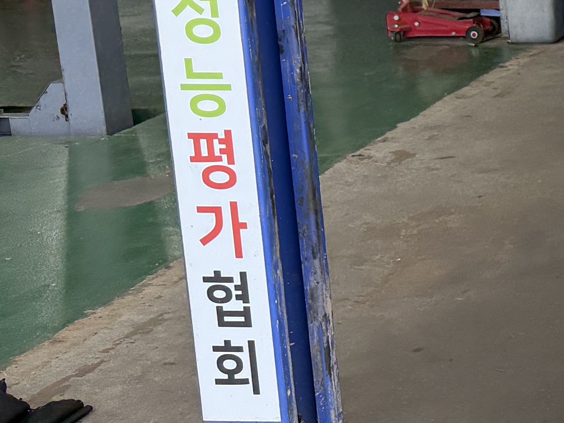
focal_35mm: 91
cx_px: 1047
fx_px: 1483
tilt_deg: -10.3
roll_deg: +1.3
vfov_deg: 16.1
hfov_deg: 17.2
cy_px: 95
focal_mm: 6.76
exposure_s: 1/494
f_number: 1.78
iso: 100
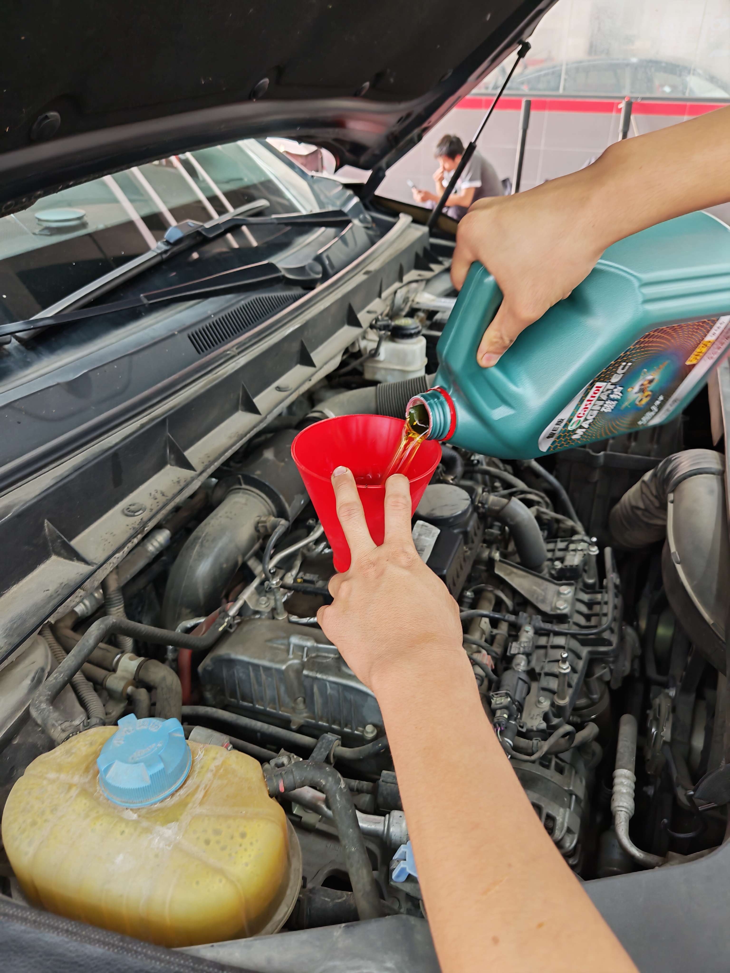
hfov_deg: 56.8
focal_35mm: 24
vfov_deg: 71.6
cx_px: 365
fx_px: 675
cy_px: 486
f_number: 1.9
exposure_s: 1/33
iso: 160
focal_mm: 6.67
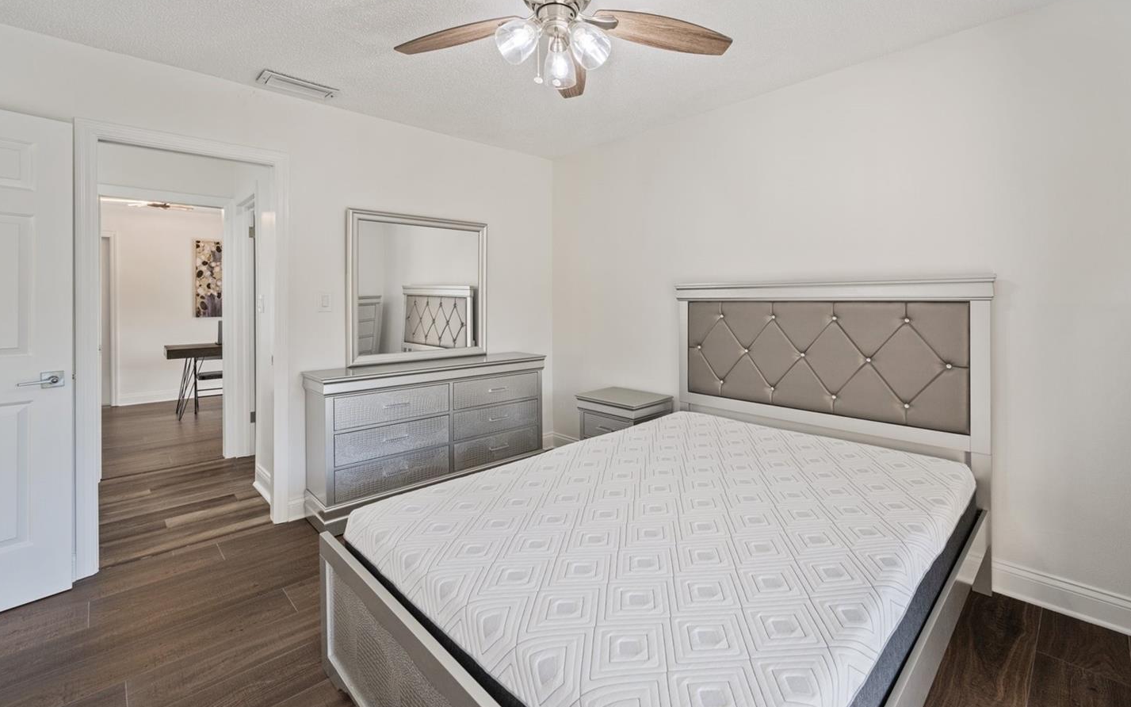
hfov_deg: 97.7
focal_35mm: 16
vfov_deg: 70.8
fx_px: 493
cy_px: 298
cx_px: 604
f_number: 7.1
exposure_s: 1/8
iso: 160
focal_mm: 14
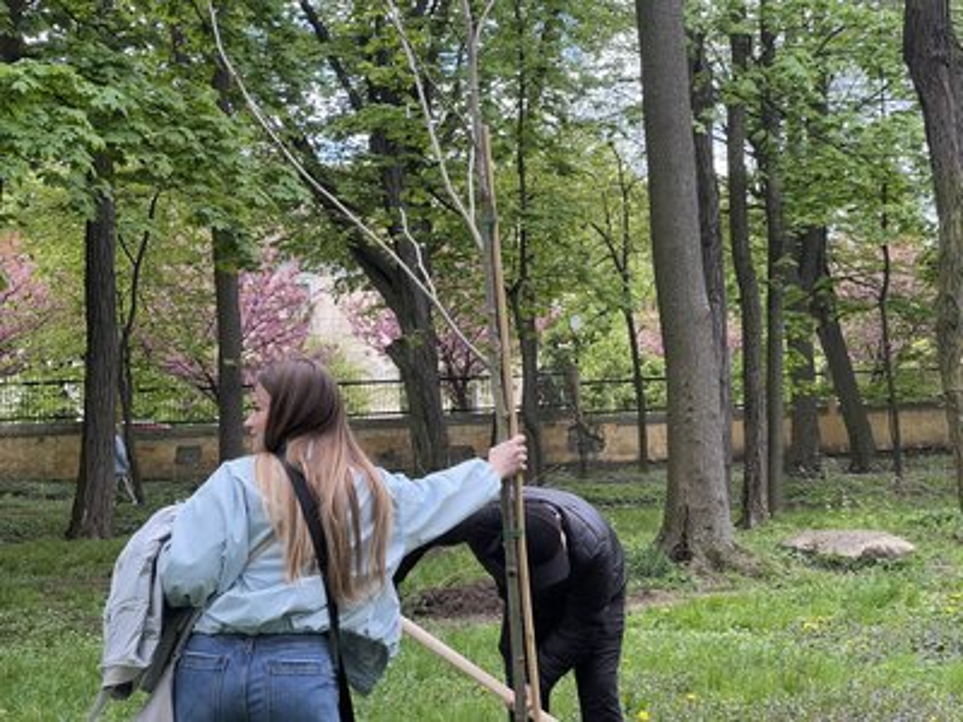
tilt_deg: +2.9
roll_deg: +4.6
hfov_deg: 25.3
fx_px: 2142
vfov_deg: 19.1
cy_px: 361
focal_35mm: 77
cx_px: 482
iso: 50
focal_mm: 9
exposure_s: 1/99
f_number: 2.8
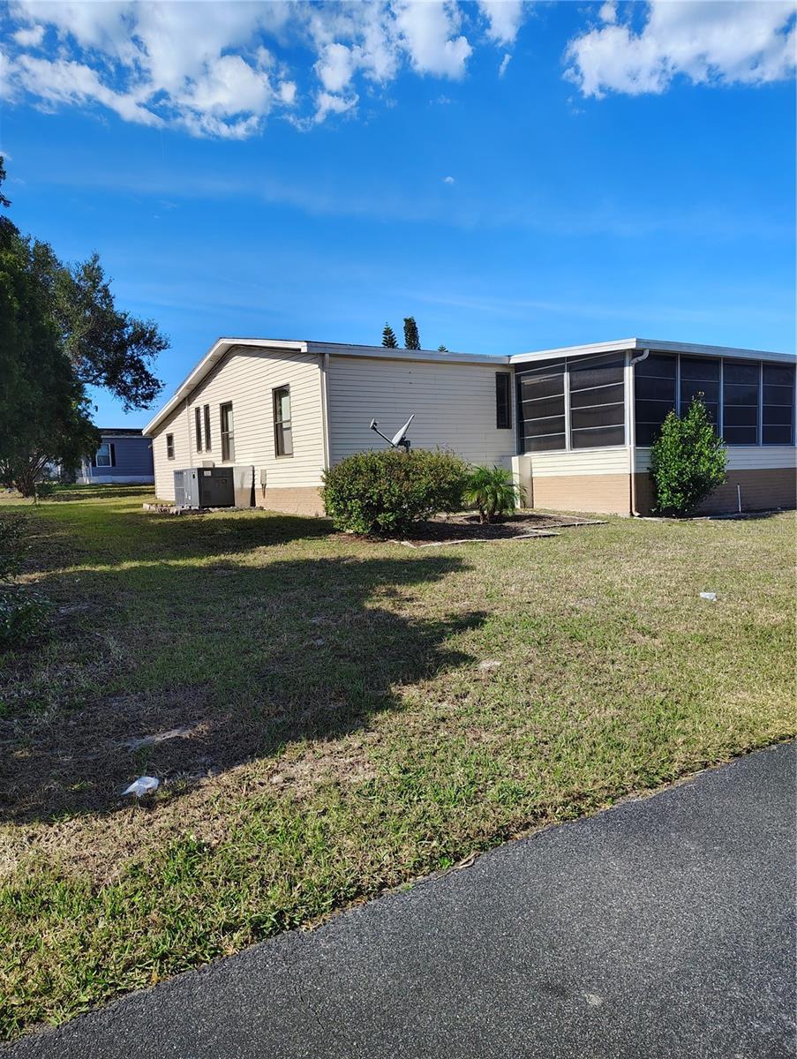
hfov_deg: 56.9
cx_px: 398
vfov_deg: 71.5
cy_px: 530
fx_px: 735
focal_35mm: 24
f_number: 1.8
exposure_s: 1/670
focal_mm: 5.56
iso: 100
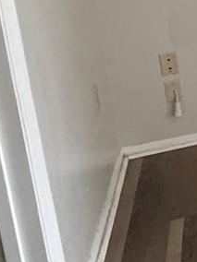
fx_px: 599
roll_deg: -0.5
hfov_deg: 10.7
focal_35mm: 79
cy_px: -38
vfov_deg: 23.0
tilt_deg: -10.0
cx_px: 623
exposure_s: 1/84
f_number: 2.2
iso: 320
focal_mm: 2.22
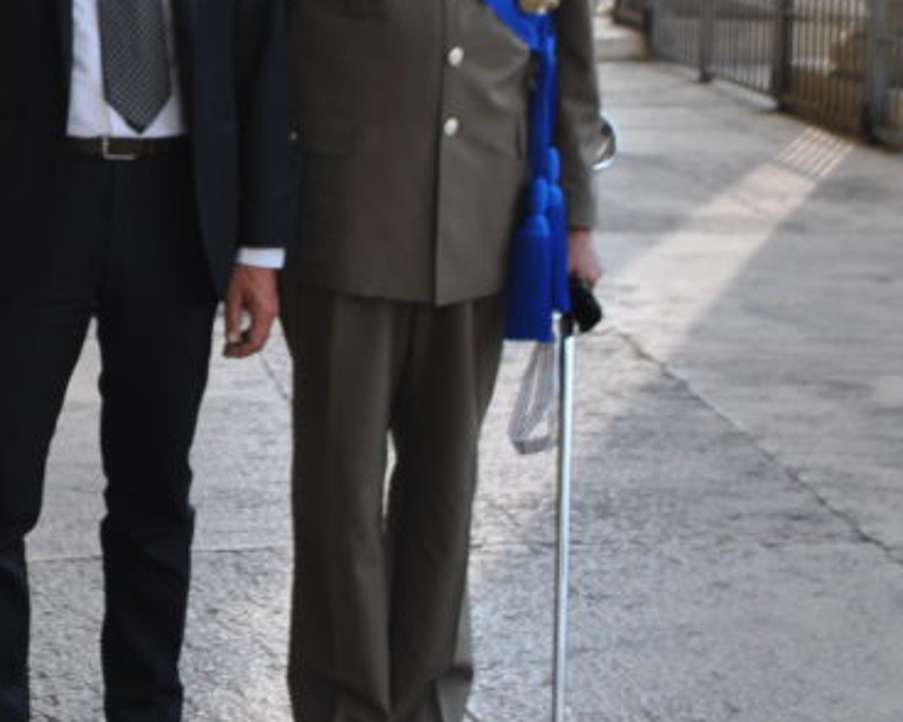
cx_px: -66
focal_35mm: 102
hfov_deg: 18.2
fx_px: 2725
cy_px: 215
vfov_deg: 15.0
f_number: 5.6
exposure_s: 1/125
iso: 100
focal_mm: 26
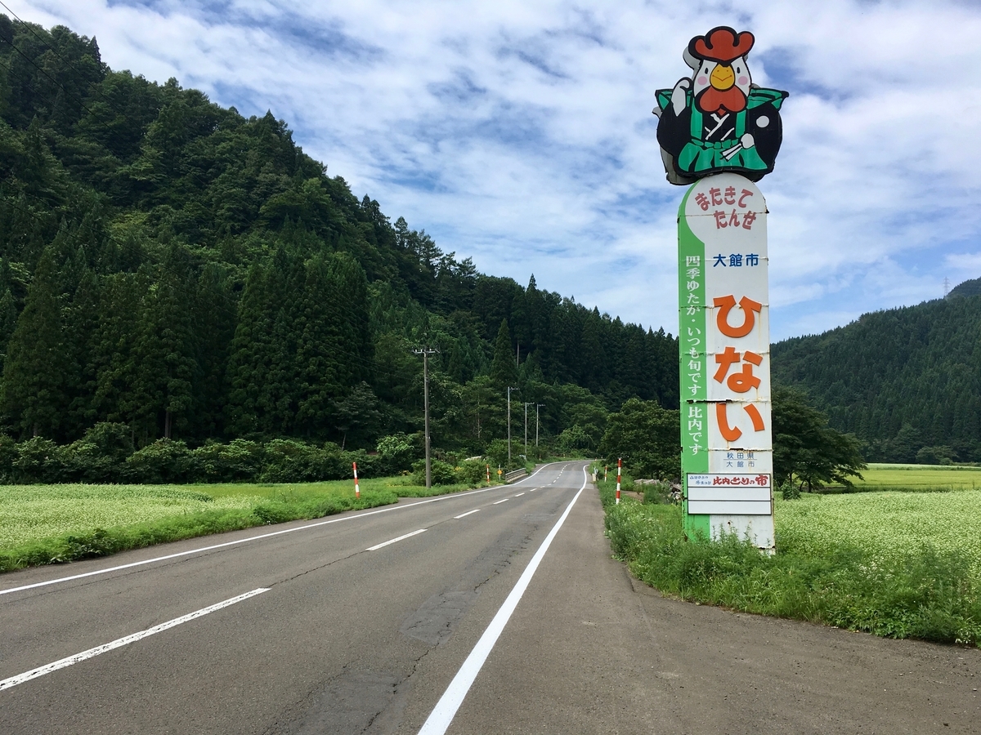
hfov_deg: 61.7
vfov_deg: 48.2
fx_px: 822
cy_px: 368
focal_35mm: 29
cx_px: 490
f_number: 2.2
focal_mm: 4.15
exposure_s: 1/1709
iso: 25
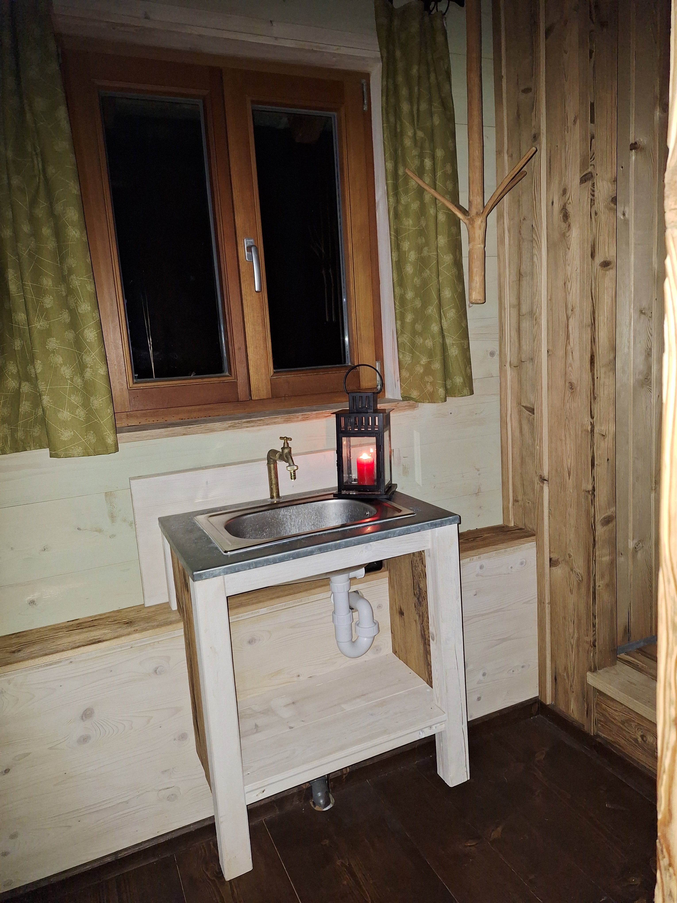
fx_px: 600
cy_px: 452
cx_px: 338
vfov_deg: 73.9
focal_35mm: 23
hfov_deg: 58.9
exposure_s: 1/10
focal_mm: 5.54
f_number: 1.8
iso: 25
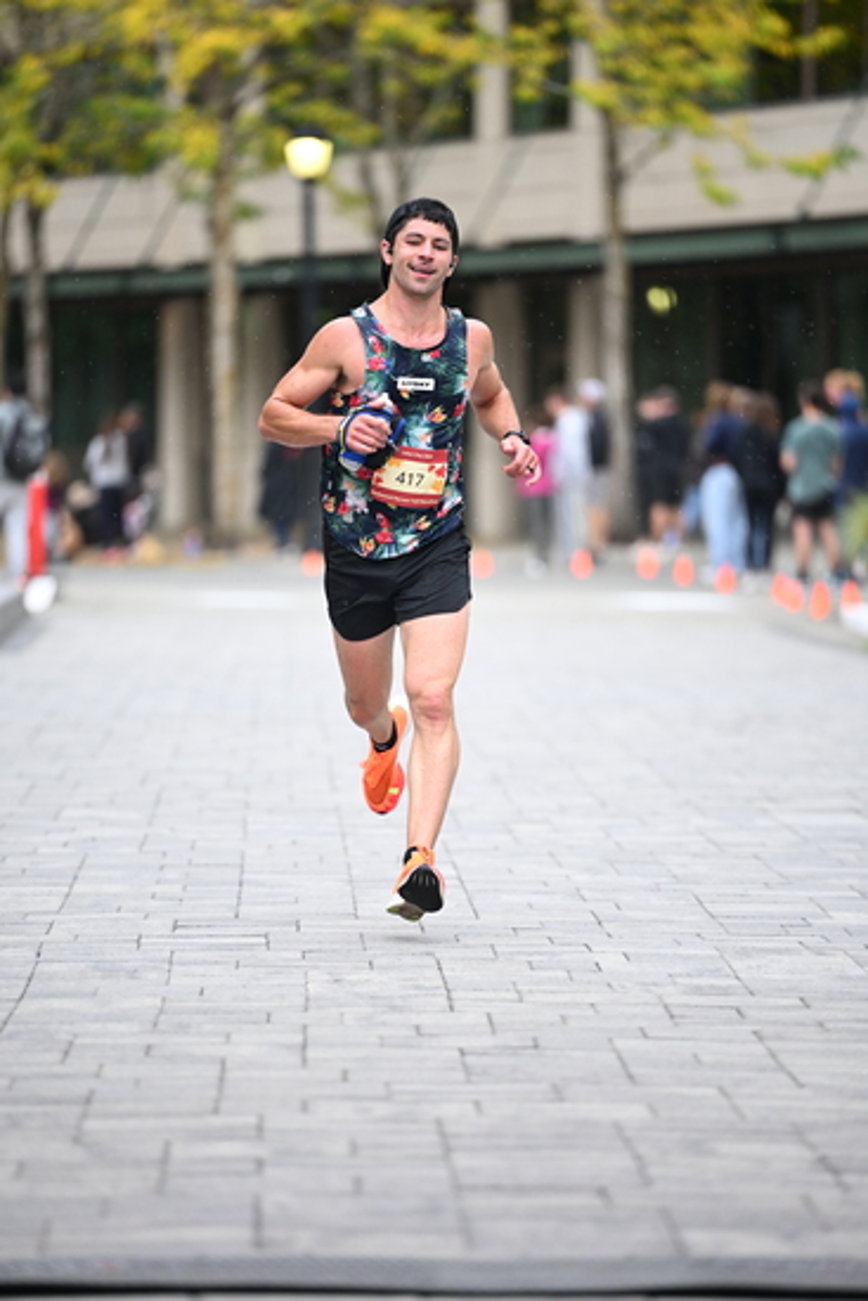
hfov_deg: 6.9
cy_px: 650
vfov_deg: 10.3
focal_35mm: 200
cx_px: 434
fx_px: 7228
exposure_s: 1/1250
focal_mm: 200
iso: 1250
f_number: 2.8
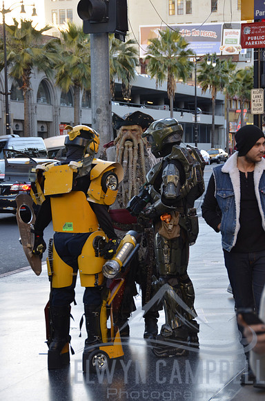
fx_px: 1032
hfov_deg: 14.6
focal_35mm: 93
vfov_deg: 22.0
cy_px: 200
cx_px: 132
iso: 400
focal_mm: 62
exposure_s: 1/125
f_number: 5.6
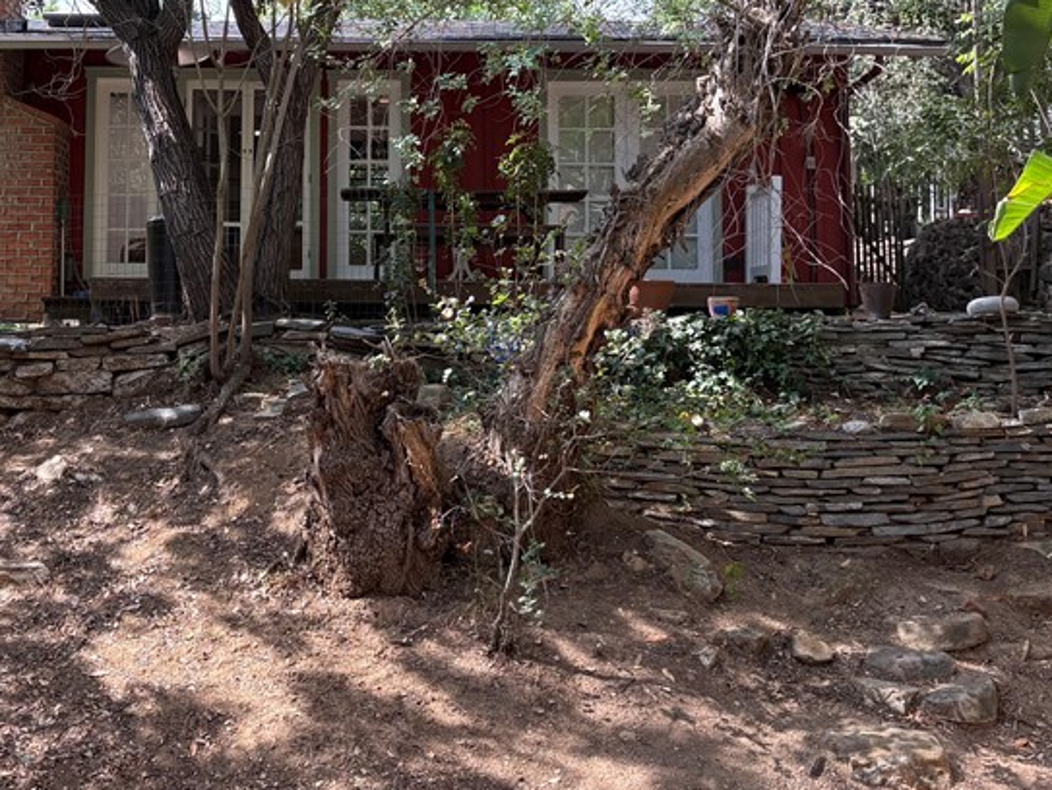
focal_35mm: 49
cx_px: 302
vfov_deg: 29.2
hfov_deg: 38.2
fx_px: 1490
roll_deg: -0.6
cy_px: 198
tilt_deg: +6.0
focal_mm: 5.96
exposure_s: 1/419
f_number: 1.6
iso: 64
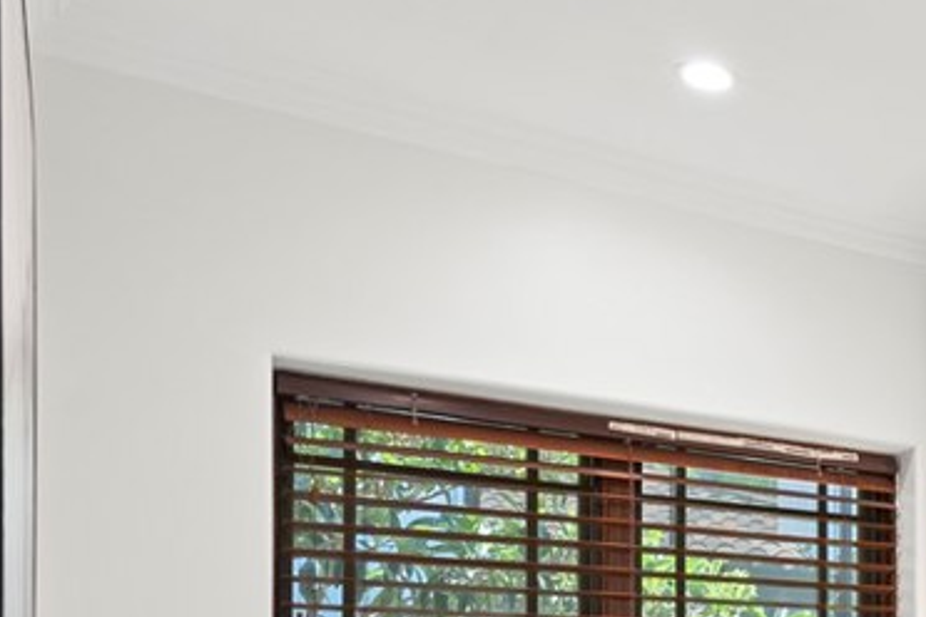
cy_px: 730
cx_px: 1205
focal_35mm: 55
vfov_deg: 22.7
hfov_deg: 29.3
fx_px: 1415
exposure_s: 1
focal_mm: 20
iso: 250
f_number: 8
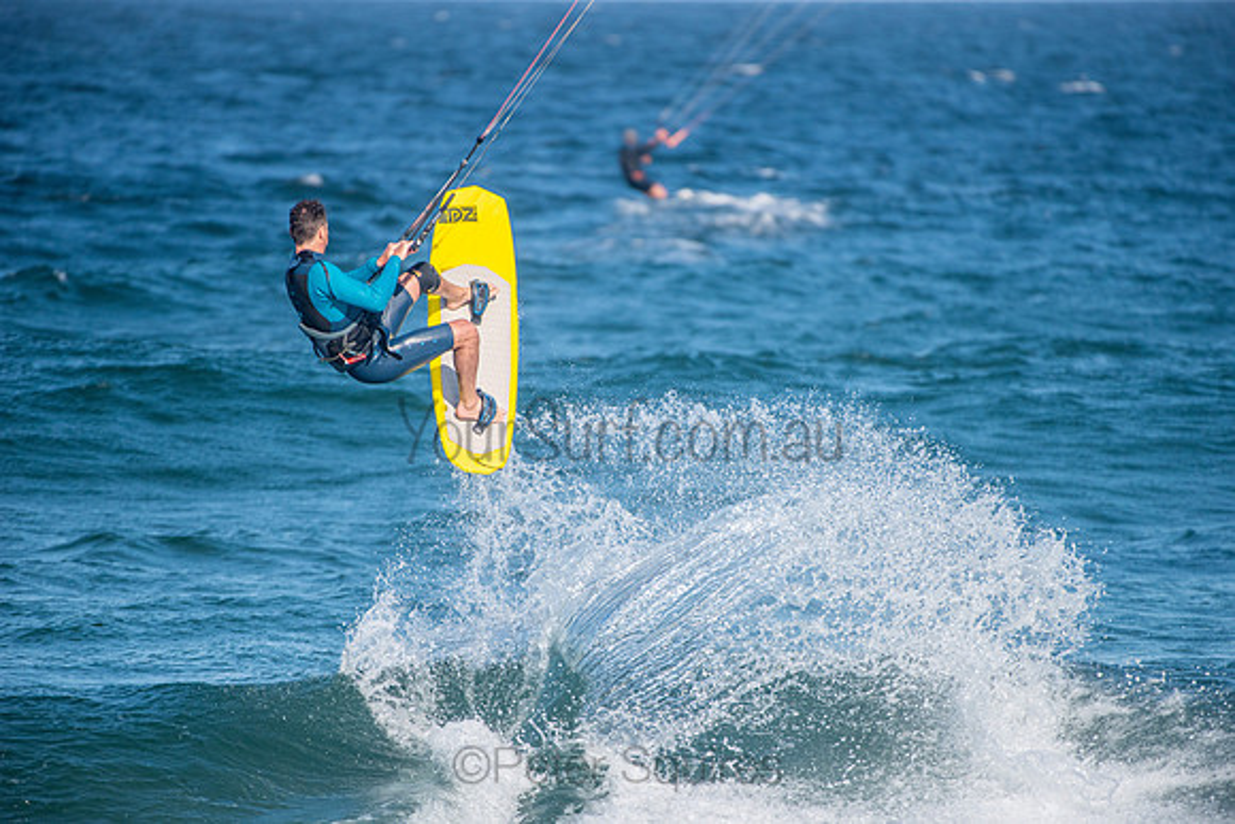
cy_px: 412
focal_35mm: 500
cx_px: 618
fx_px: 17156
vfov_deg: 2.8
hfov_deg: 4.1
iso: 560
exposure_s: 1/4000
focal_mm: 500
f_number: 5.6
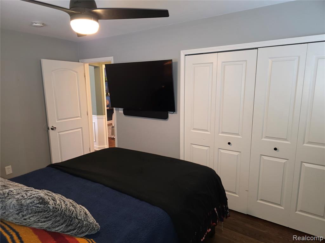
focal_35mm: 23
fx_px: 216
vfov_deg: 58.9
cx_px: 162
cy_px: 122
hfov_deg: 73.9
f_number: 1.7
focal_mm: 6.3
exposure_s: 1/20
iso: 125
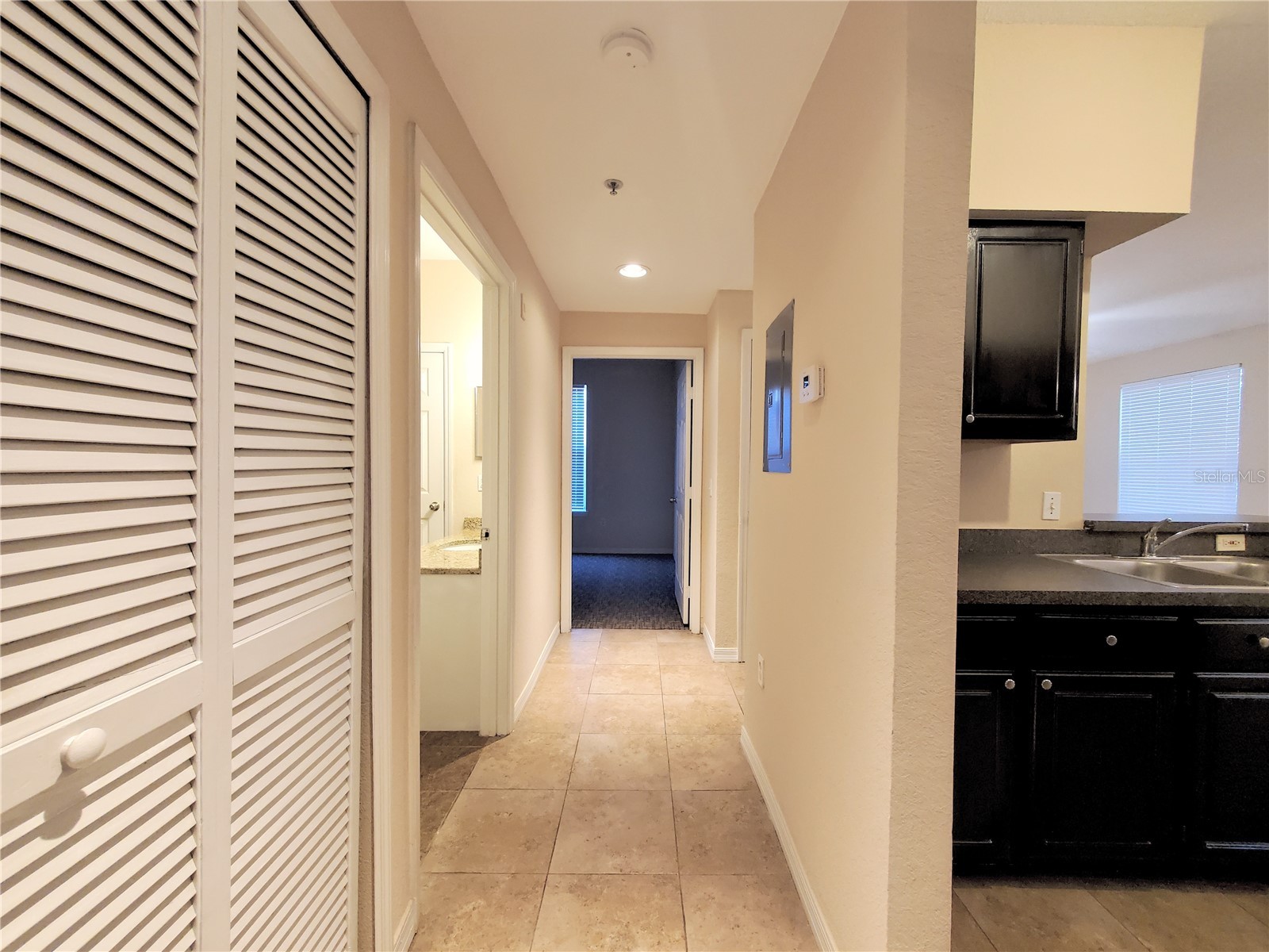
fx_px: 477
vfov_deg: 89.9
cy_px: 476
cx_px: 634
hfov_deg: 106.2
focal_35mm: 13
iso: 400
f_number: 2.2
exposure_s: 1/59
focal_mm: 1.8
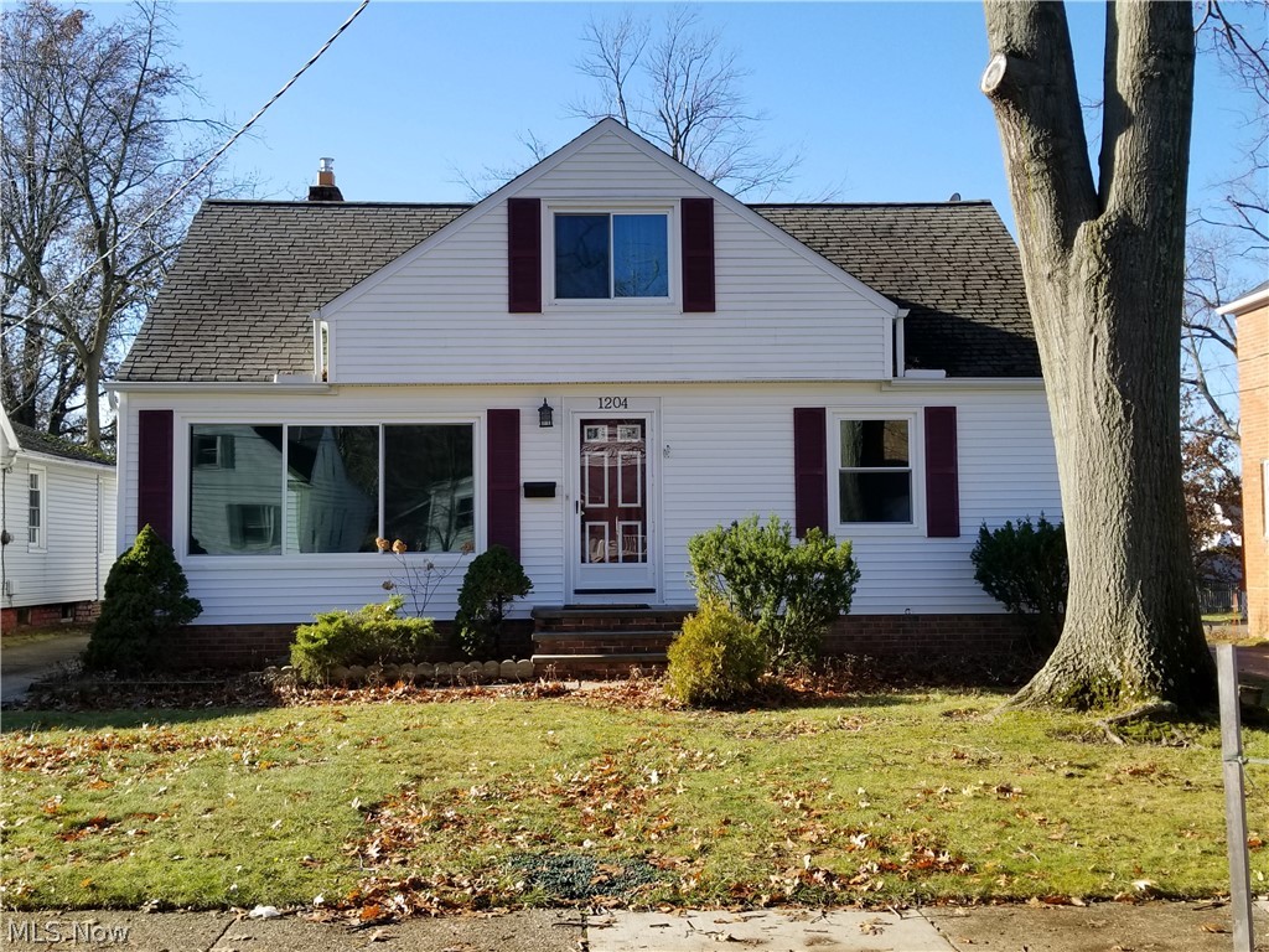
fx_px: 953
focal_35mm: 26
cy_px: 476
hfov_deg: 67.3
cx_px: 634
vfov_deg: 53.1
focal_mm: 4.25
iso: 50
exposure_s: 1/1140
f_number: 1.7
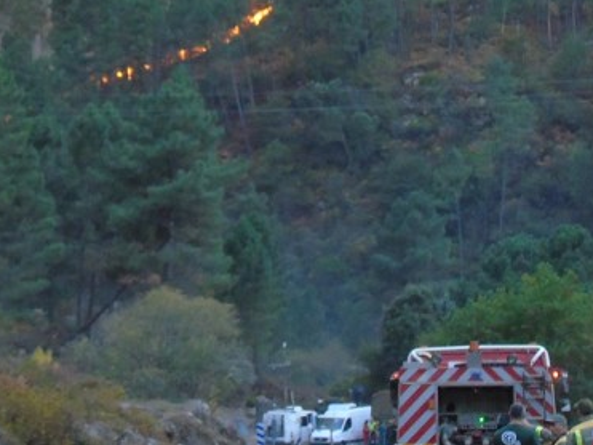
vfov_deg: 12.4
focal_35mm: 119
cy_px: 51
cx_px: 137
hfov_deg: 16.5
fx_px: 2038
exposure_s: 1/30
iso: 200
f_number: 4.1
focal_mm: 8.2
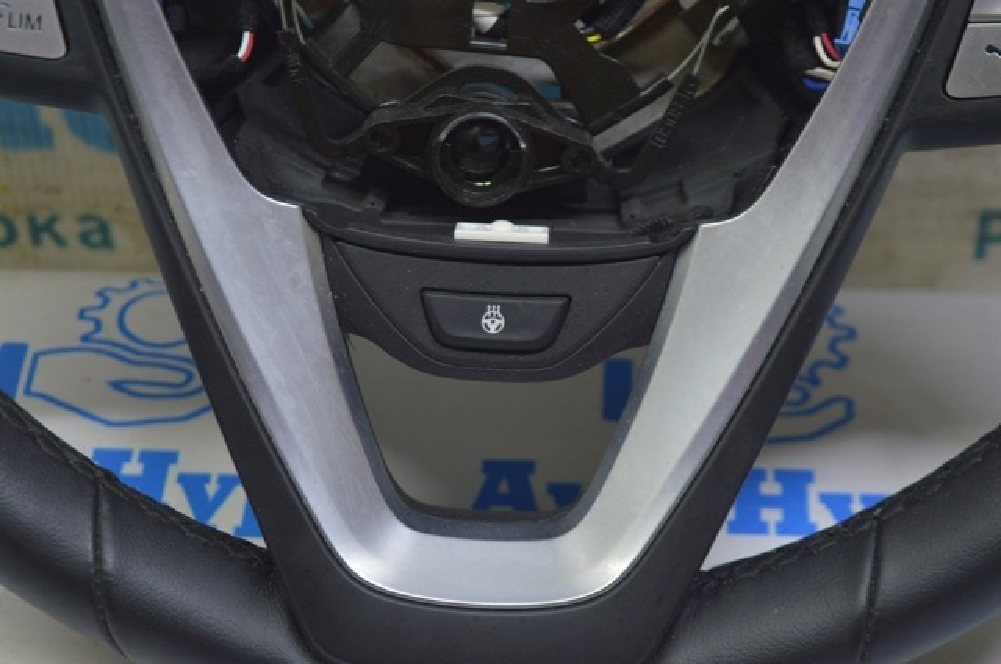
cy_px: 332
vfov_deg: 16.5
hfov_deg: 24.6
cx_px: 500
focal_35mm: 82
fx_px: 2291
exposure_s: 1/20
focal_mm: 55
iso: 400
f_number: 5.6
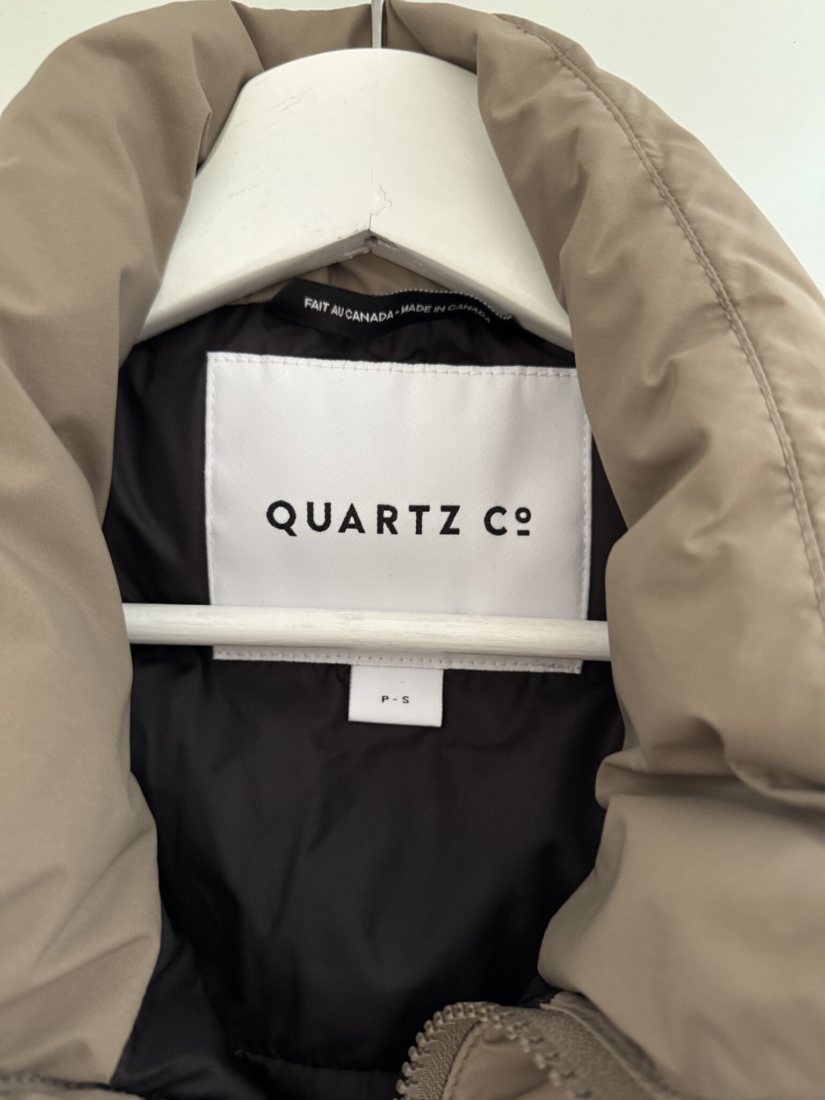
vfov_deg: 71.6
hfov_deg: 56.8
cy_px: 550
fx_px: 763
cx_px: 412
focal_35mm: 24
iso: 800
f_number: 1.78
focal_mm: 6.76
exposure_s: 1/30
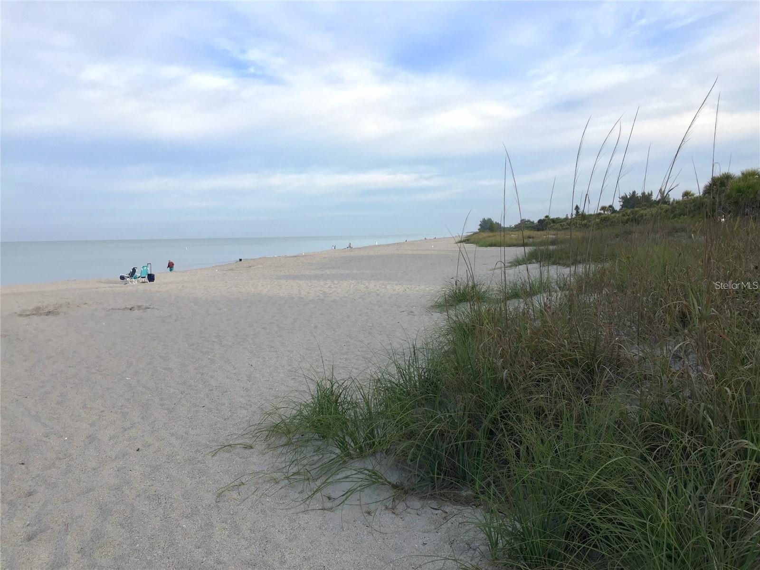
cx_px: 380
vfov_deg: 48.2
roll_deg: +1.2
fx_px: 637
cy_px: 285
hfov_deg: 61.7
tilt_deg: -3.5
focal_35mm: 29
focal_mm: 4.15
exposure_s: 1/209
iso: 32
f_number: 2.2
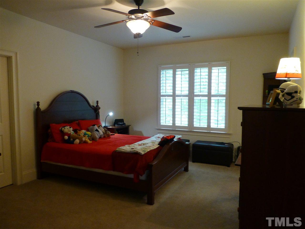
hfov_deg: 71.6
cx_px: 152
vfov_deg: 56.8
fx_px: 211
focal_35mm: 24
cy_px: 114
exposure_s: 1/20
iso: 400
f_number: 3.3
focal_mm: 4.3
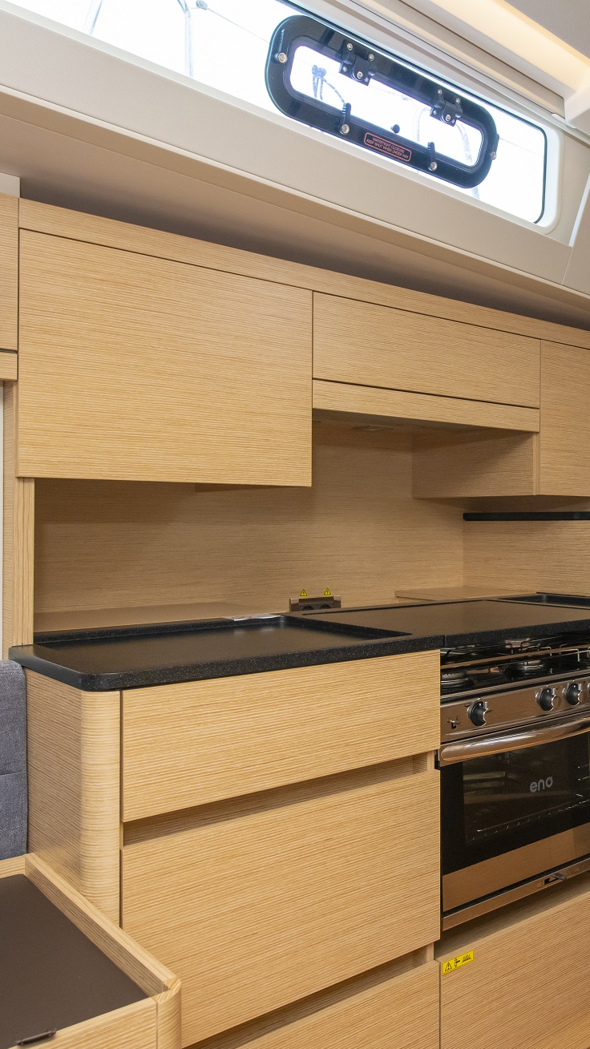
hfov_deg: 34.5
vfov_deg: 61.0
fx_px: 890
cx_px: 535
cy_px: 528
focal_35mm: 32
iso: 2000
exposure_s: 1/400
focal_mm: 20
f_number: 5.6
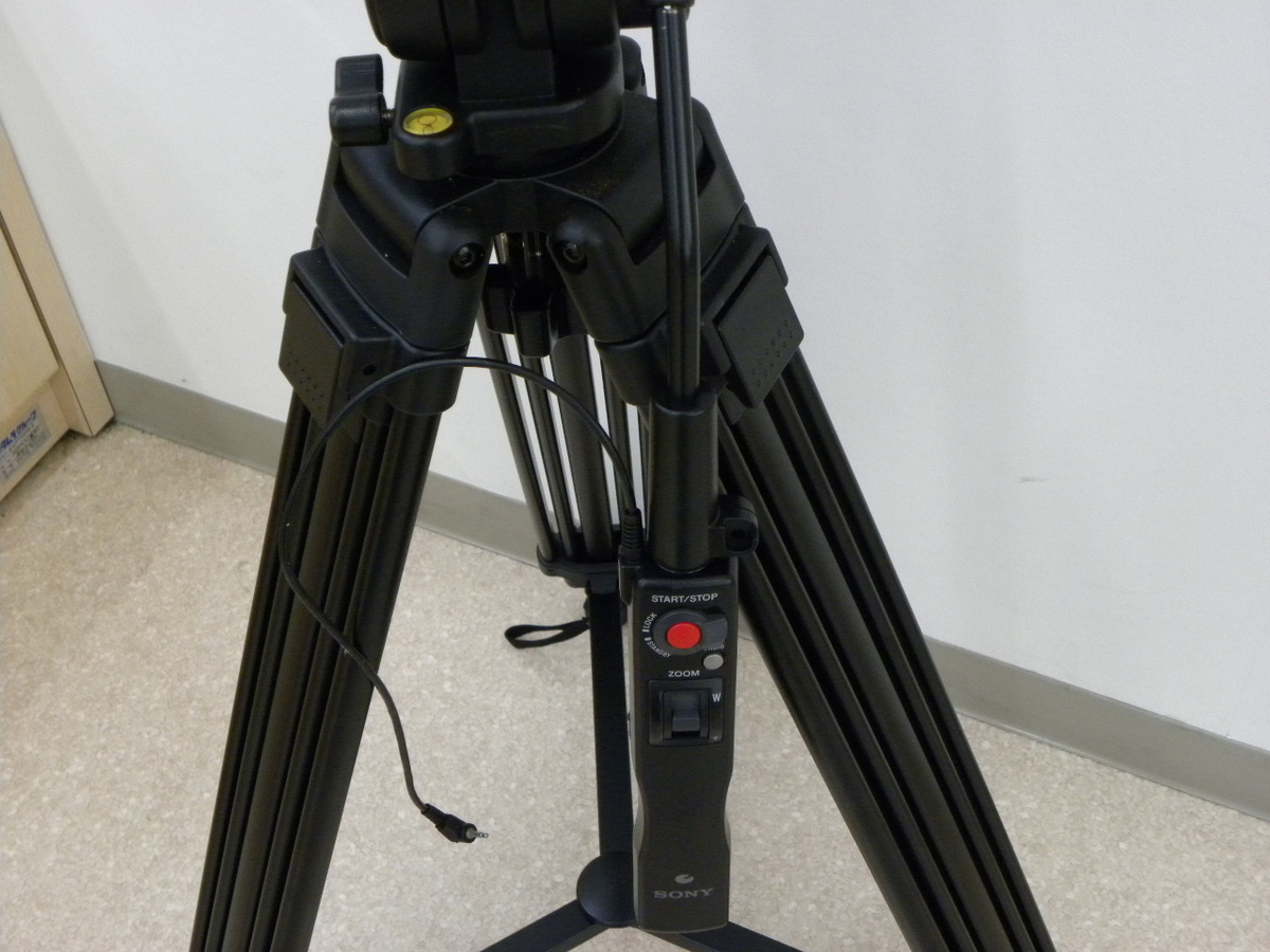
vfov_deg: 31.5
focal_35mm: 46
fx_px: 1688
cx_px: 635
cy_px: 476
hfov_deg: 41.2
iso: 400
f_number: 3.2
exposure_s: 1/162
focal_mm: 8.2
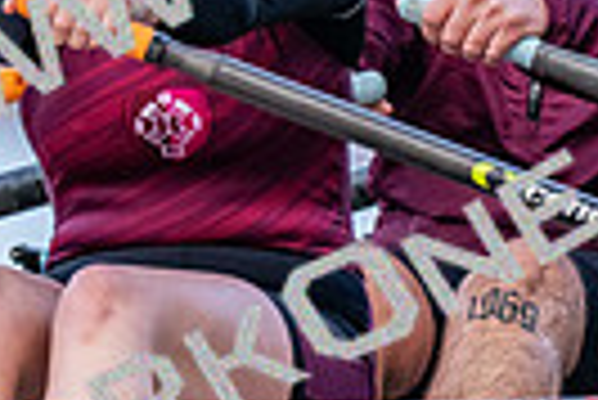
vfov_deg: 0.5
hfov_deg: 0.8
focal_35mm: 2616
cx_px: 477
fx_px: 43502
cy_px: 137
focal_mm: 600
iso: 2000
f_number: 4
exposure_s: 1/2500
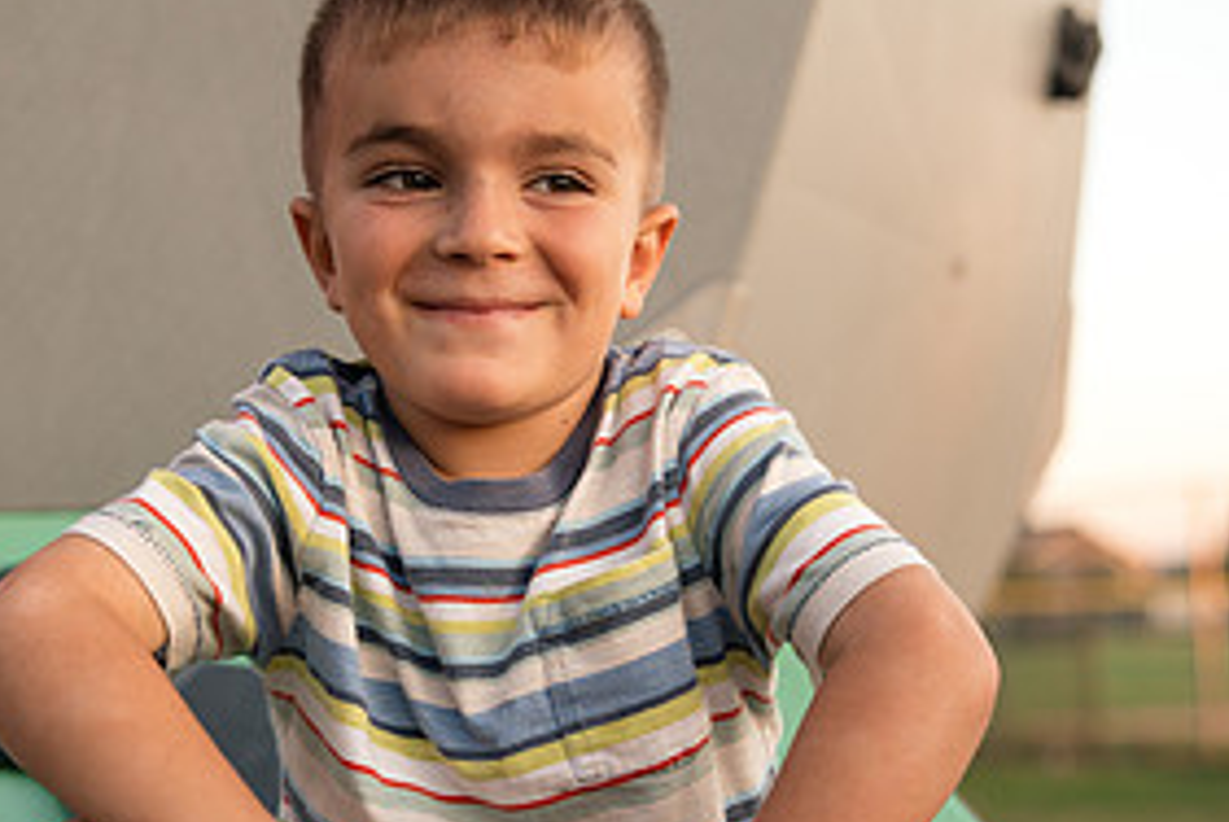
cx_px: 577
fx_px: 2461
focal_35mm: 72
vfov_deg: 19.0
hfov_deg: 28.0
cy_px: 433
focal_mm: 45
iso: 200
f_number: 2.8
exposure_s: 1/250
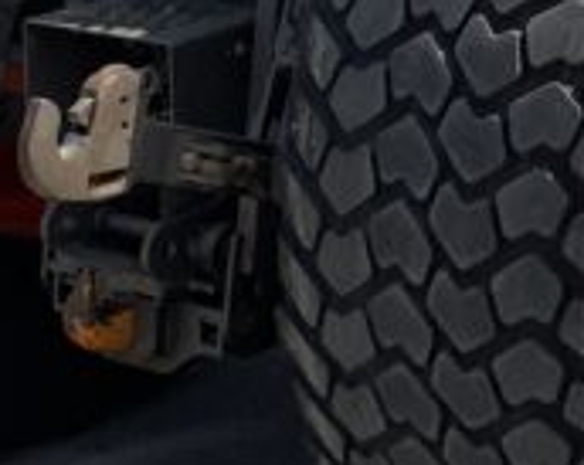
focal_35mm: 169
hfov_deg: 11.1
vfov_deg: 8.9
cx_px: 801
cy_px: -221
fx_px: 2916
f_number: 1.8
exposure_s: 1/1490
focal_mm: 3
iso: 16
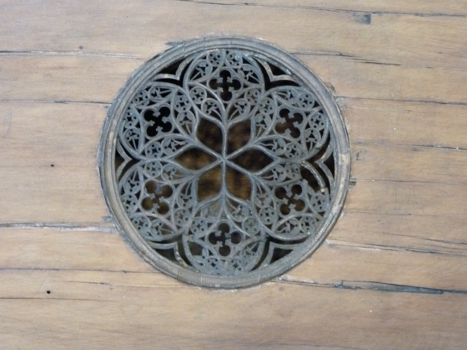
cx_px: 234
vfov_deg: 17.8
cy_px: 175
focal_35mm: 83
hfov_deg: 23.6
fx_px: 1120
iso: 800
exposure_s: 1/8
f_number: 4.2
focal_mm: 13.7
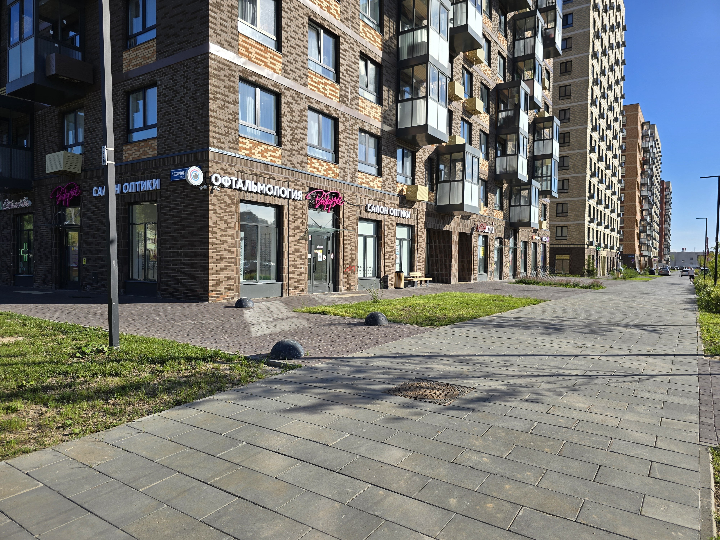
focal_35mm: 23
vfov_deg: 58.9
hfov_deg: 73.9
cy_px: 270
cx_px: 360
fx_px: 478
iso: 12
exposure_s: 1/701
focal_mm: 6.3
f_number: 1.7
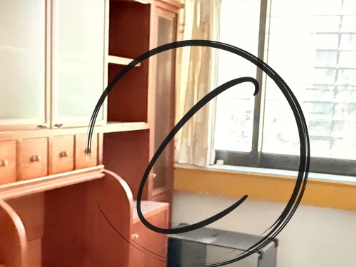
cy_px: 178
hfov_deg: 36.1
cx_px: 209
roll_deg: -3.1
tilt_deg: -7.2
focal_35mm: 53
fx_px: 545
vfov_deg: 27.3
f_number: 2.2
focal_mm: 2.22
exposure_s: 1/43
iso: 1600
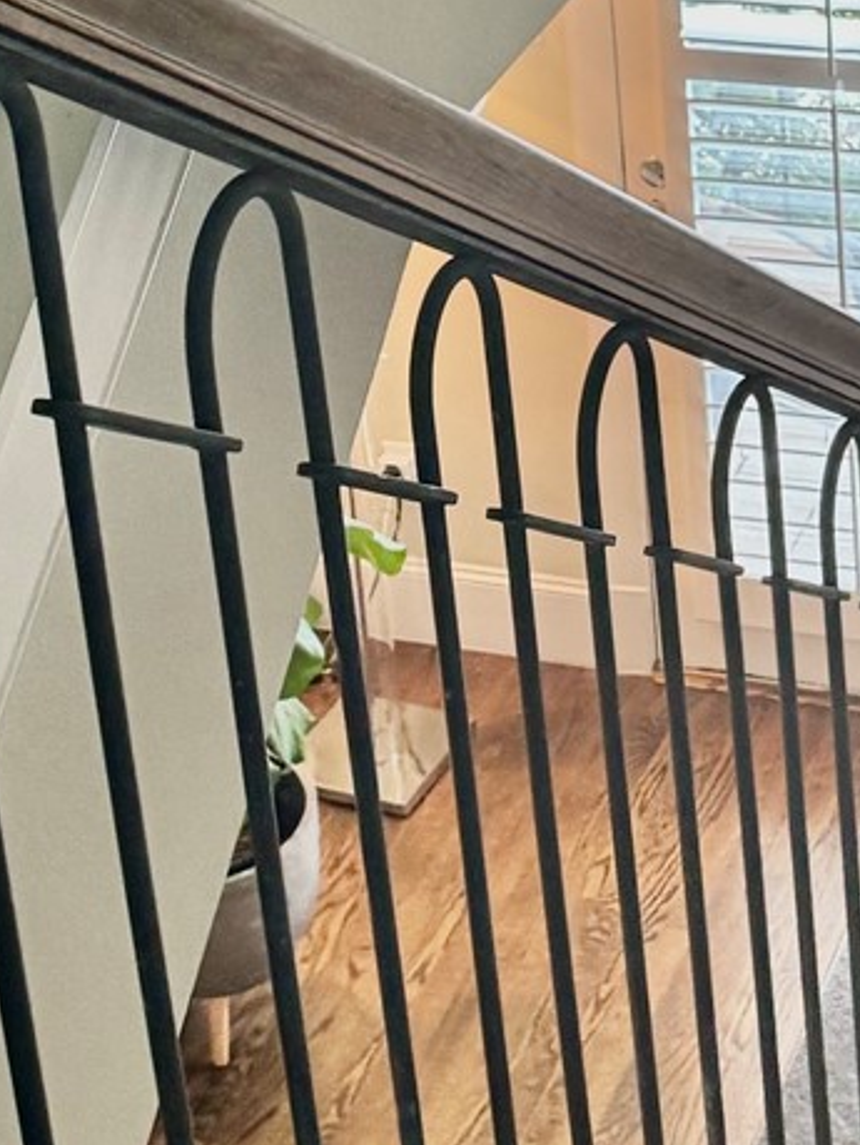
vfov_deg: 17.3
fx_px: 3539
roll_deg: +5.2
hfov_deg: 13.8
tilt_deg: -19.9
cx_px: 725
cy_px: -324
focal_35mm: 107
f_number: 1.78
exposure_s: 1/60
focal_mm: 6.86
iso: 250
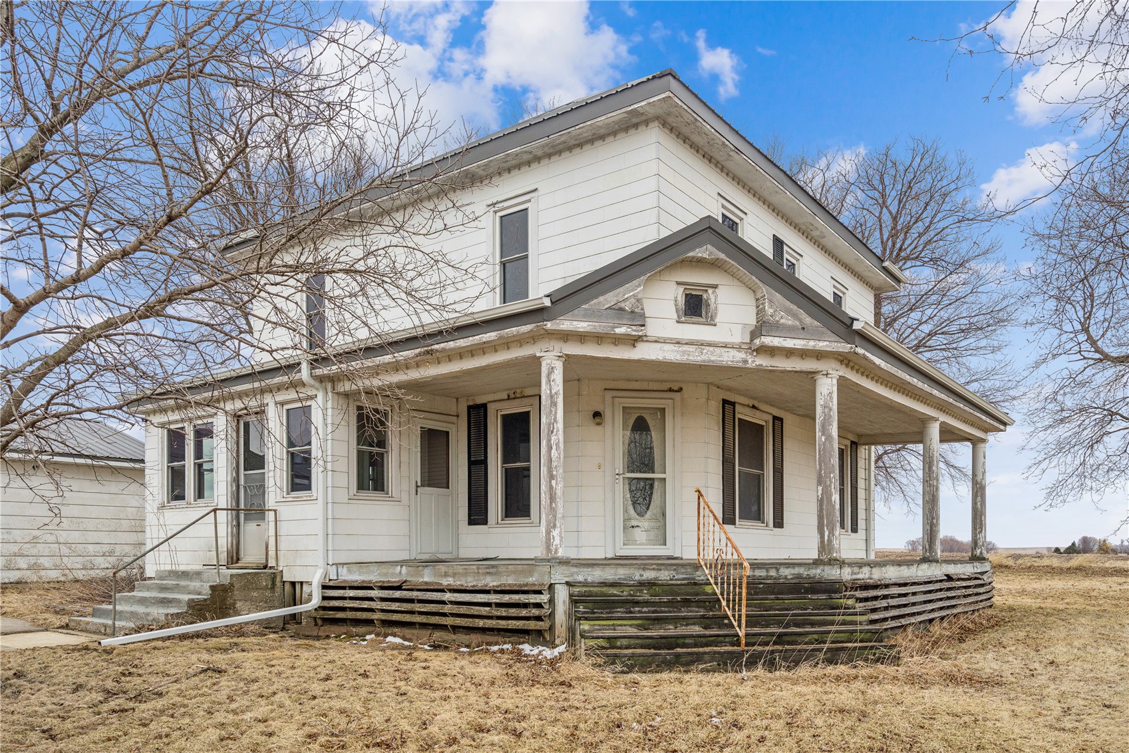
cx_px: 564
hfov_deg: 69.4
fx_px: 815
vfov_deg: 49.5
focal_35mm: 26
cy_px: 376
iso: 400
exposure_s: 1/400
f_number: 9
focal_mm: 26
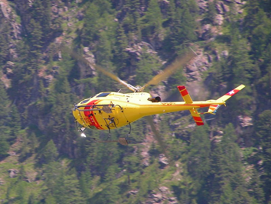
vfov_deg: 3.9
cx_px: 136
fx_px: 2977
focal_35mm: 380
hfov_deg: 5.2
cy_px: 102
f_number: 4
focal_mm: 63
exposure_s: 1/400
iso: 50
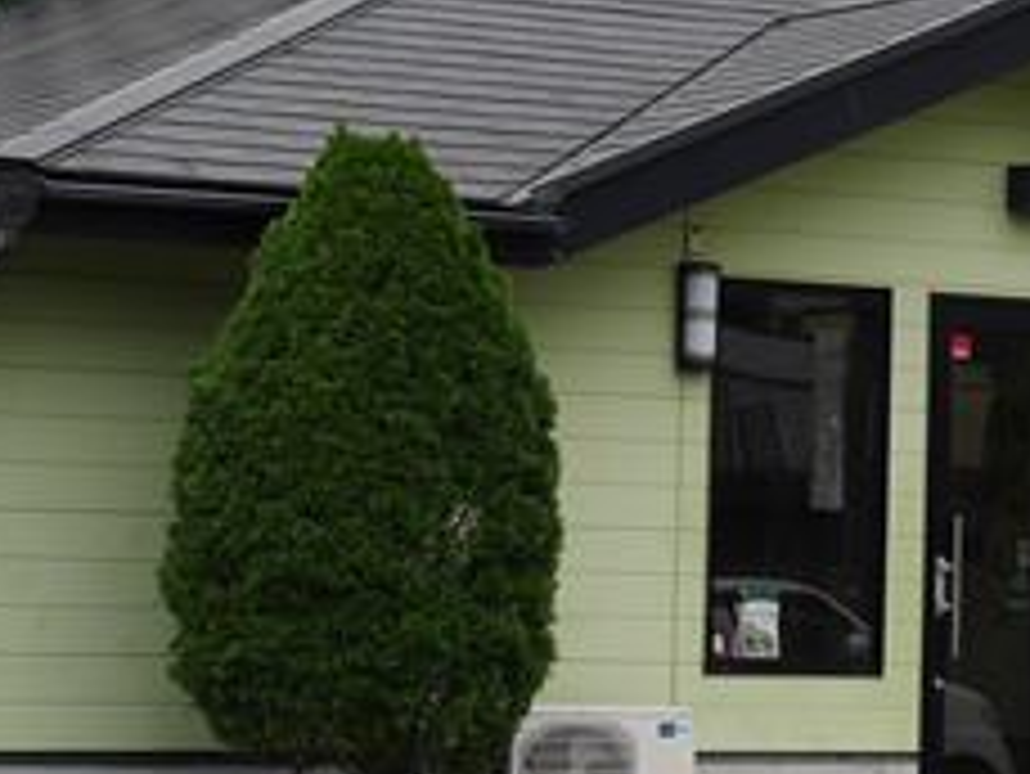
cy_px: 198
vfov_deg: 9.2
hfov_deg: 11.9
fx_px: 4793
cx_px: 1340
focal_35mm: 161
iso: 200
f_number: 7.1
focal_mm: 18
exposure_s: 1/320
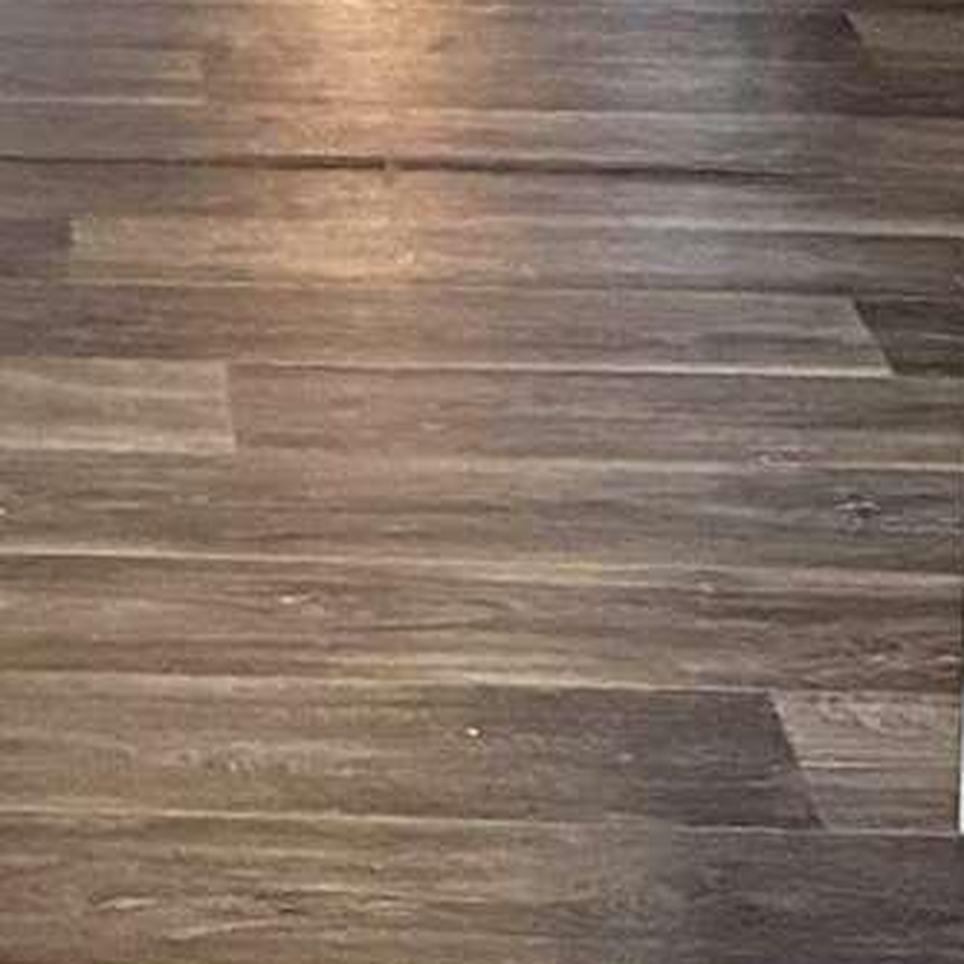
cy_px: -663
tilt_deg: -5.0
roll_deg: -0.2
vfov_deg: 13.9
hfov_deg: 14.9
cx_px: -139
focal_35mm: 114
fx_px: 3592
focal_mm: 2.22
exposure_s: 1/60
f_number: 2.2
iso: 250
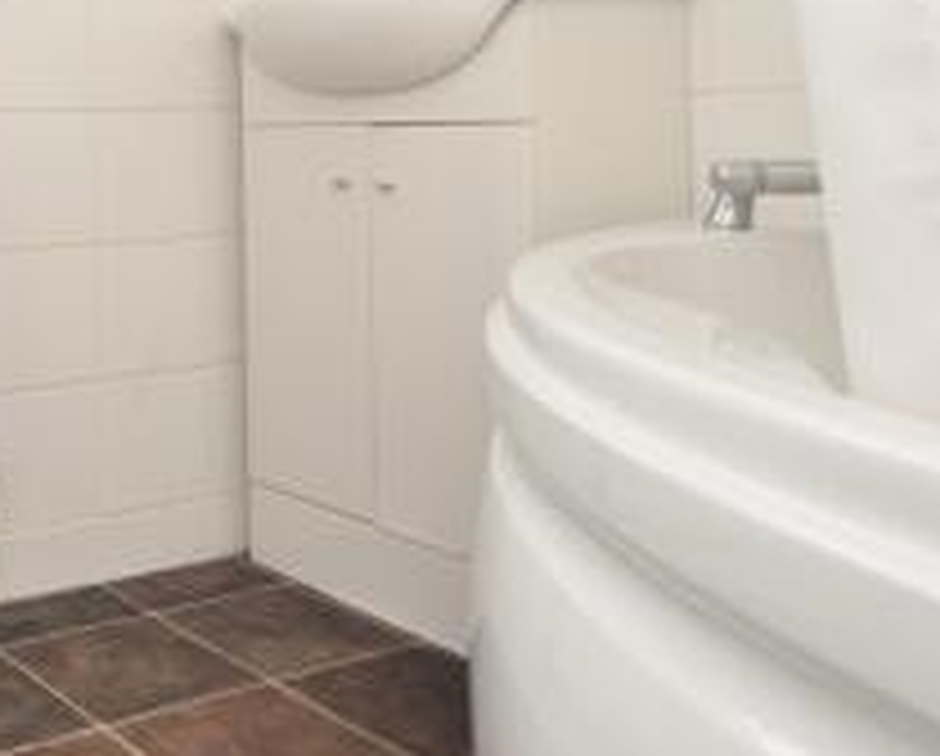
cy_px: 86
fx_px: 1351
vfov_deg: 30.0
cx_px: -94
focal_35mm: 48
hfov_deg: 33.4
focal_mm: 11
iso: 200
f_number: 5
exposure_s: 1/80
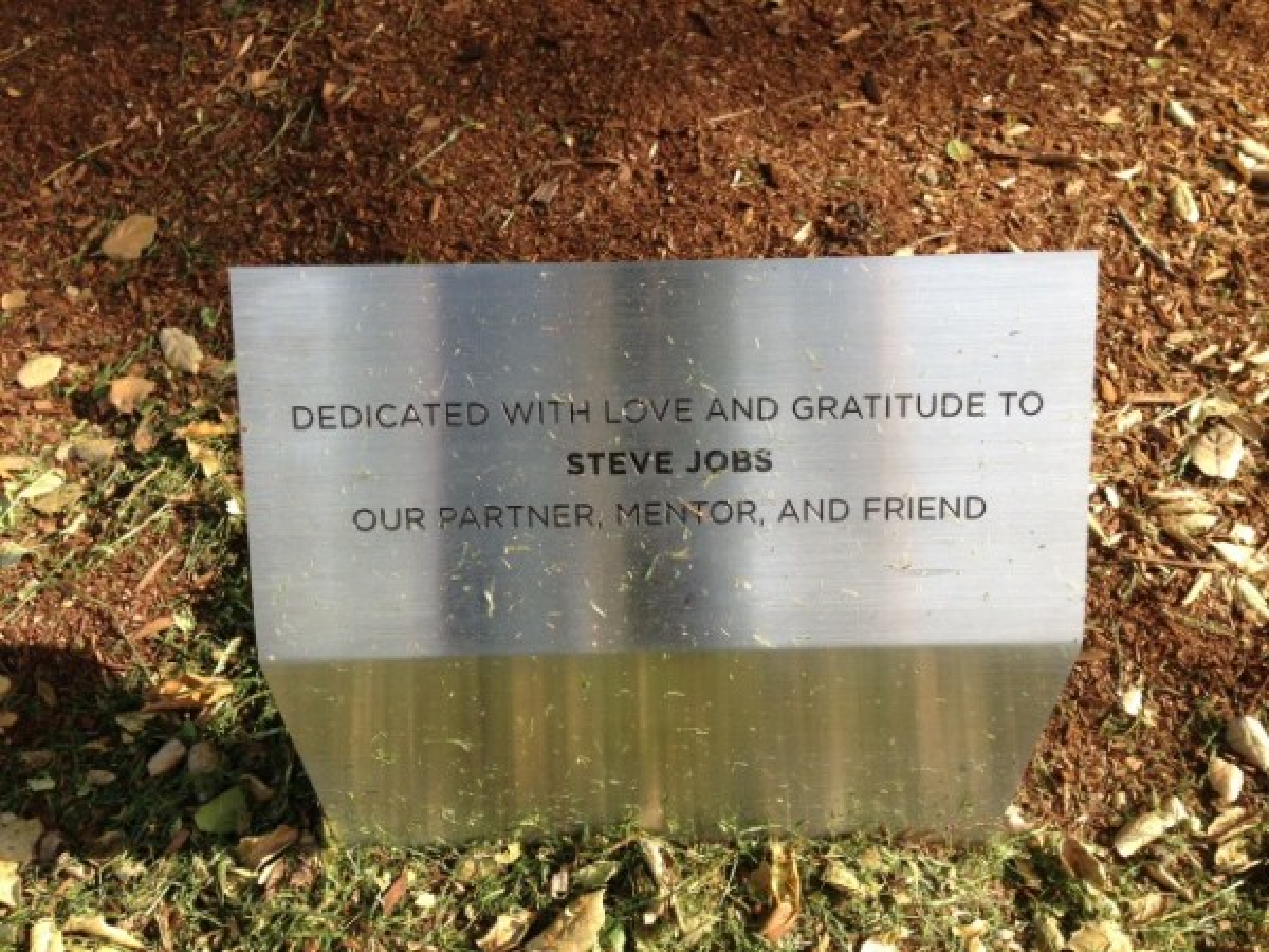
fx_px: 1210
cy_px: 476
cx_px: 634
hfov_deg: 55.4
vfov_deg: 42.9
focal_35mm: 33
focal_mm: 4.13
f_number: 2.4
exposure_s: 1/511
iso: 50
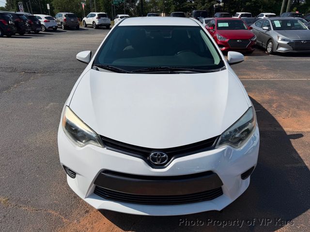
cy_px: 116
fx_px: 215
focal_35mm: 24
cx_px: 155
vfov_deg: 56.8
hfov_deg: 71.6
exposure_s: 1/14286
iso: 80
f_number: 1.78
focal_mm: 6.76
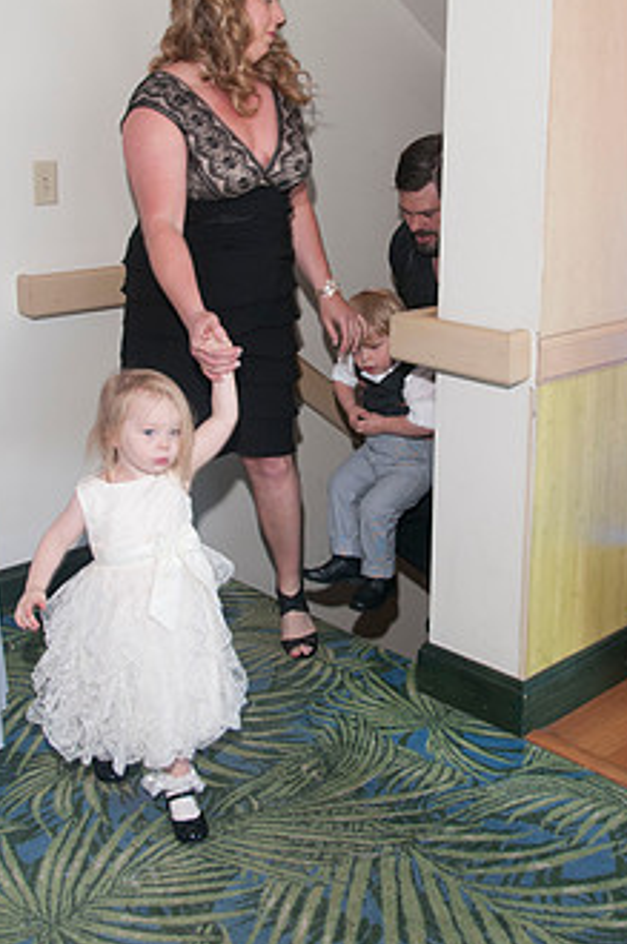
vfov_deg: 43.4
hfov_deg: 29.8
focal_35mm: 45
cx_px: 342
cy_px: 378
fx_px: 1179
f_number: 5.6
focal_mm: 22
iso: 400
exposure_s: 1/60
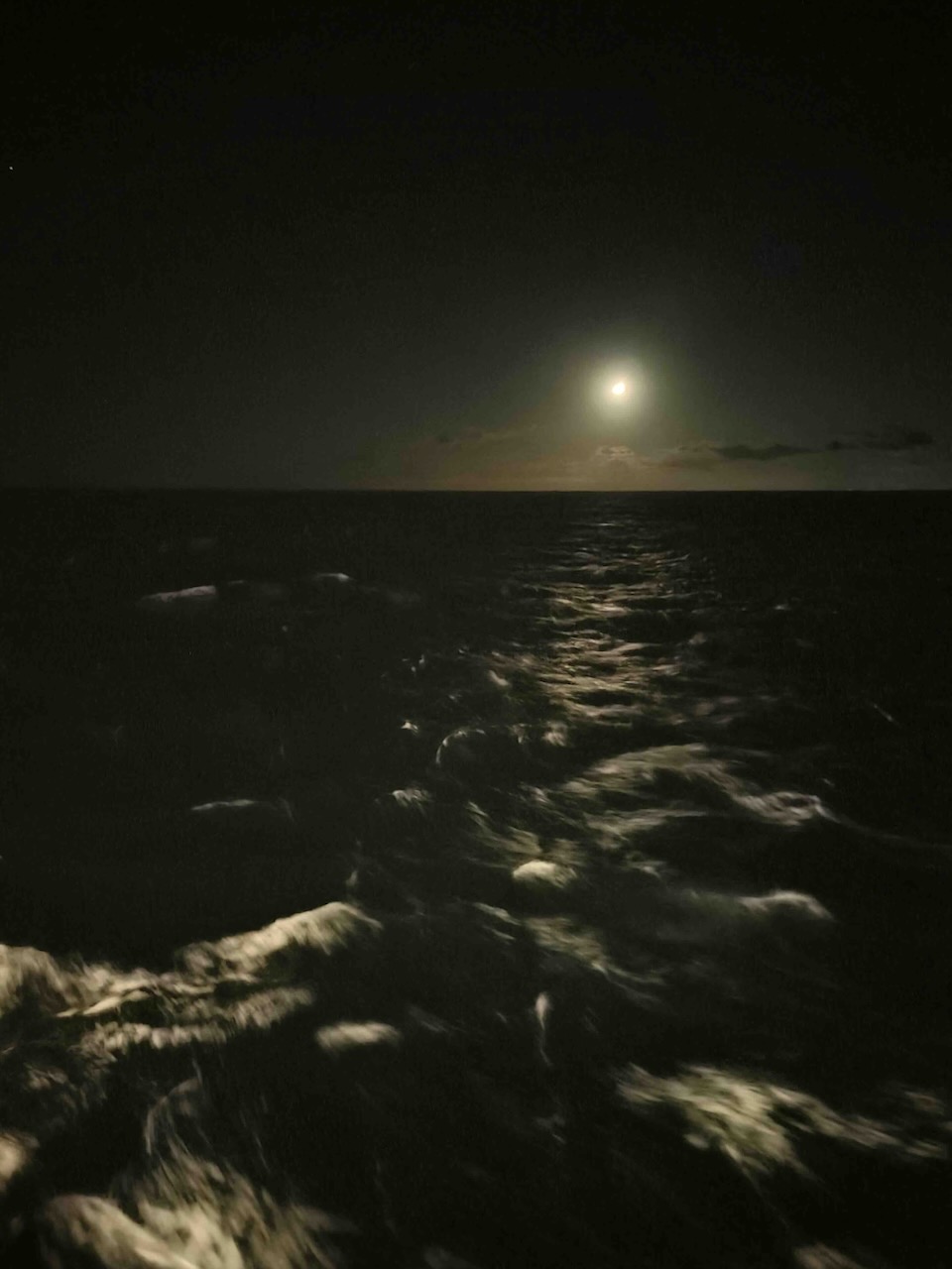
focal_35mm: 24
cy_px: 634
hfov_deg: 56.8
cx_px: 476
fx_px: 880
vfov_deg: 71.6
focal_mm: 5.25
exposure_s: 1/6.67
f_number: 1.75
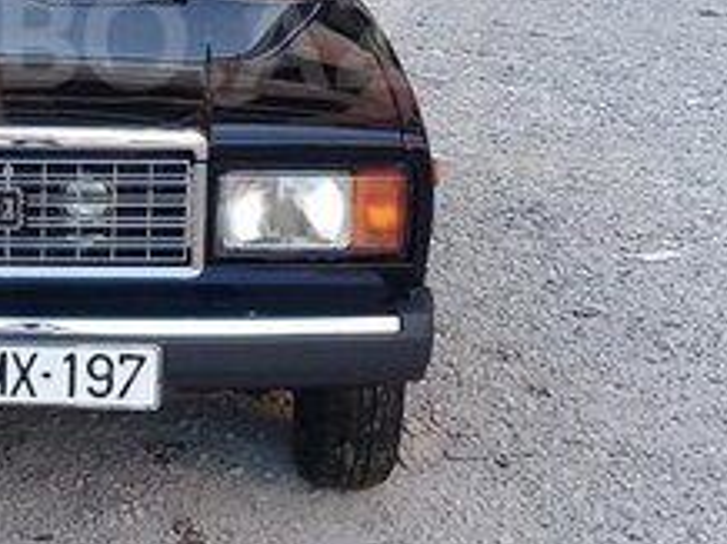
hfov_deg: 20.5
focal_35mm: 94
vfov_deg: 15.5
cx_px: 70
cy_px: 38
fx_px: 1972
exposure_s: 1/114
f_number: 2.2
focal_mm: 3.3
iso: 50
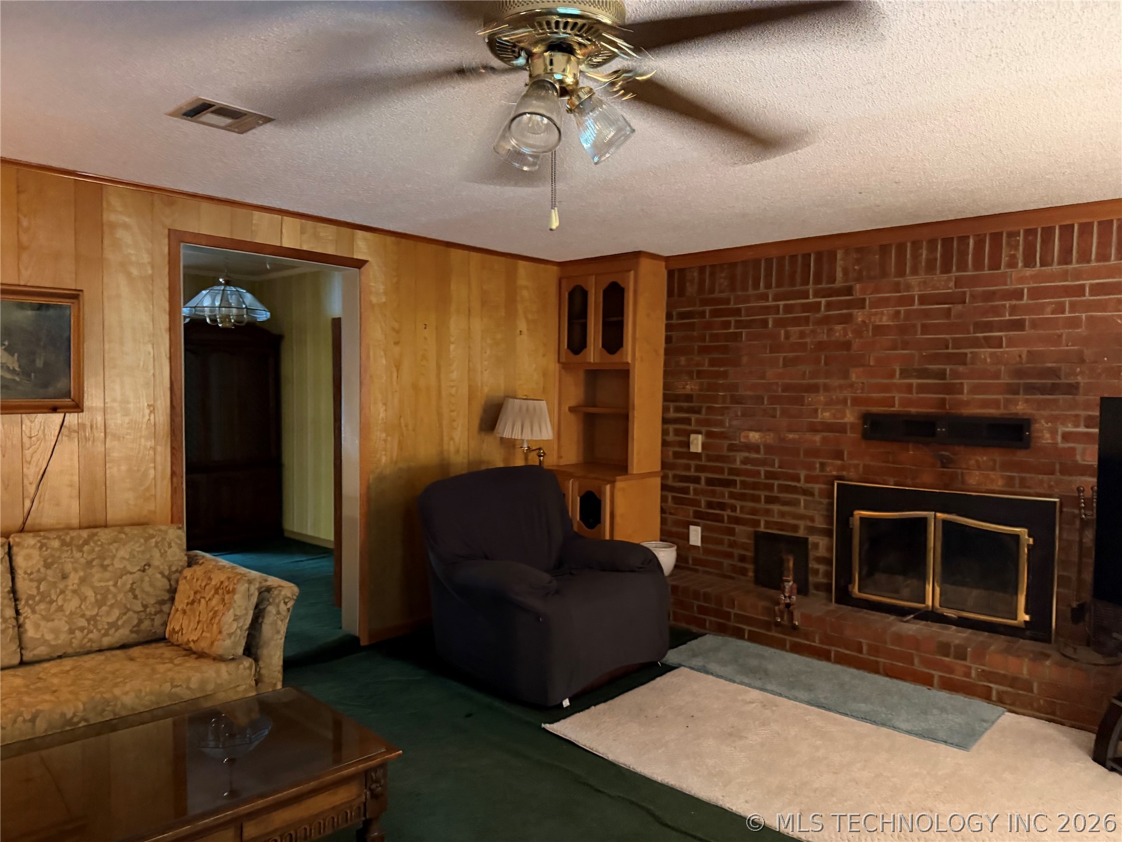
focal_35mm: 24
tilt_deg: -1.6
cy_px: 421
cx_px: 561
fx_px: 778
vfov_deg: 56.8
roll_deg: +0.7
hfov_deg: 71.6
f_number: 1.78
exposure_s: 1/30
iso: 1000
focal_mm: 6.76
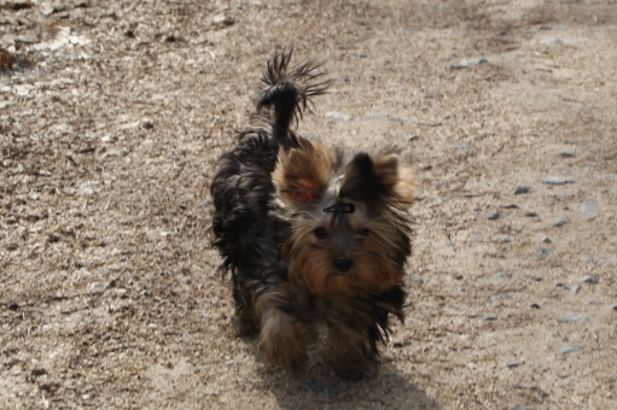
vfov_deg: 14.5
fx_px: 1610
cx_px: 334
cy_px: 228
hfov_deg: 21.7
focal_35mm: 94
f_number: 8
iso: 100
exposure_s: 1/160
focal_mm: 50
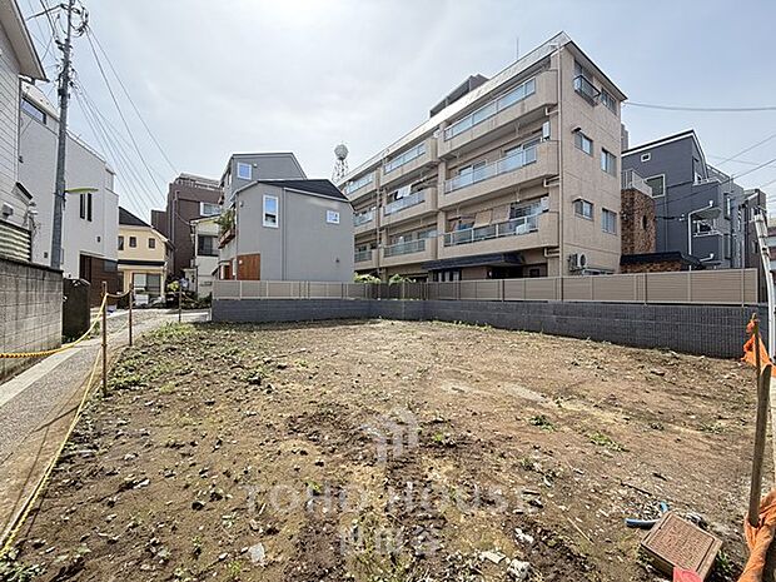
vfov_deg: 85.7
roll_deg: +0.3
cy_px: 291
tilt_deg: +0.6
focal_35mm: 14
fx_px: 314
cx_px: 388
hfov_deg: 102.1
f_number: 2.2
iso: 50
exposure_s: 1/502
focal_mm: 2.22
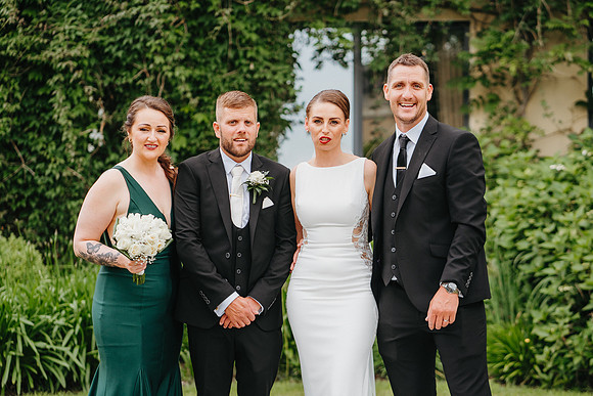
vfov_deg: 14.4
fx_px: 1569
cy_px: 222
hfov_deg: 21.4
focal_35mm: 95
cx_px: 296
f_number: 2.8
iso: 125
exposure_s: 1/640
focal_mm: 85
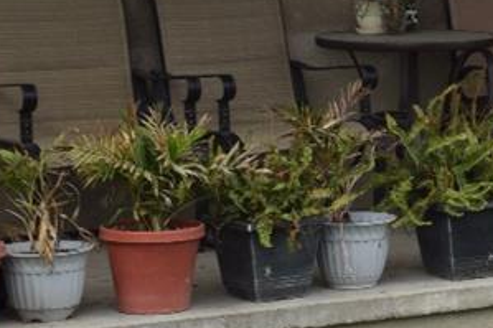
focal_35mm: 204
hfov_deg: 9.7
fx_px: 2785
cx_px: 828
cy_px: 63
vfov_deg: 6.7
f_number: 9
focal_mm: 27
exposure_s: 1/320
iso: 200
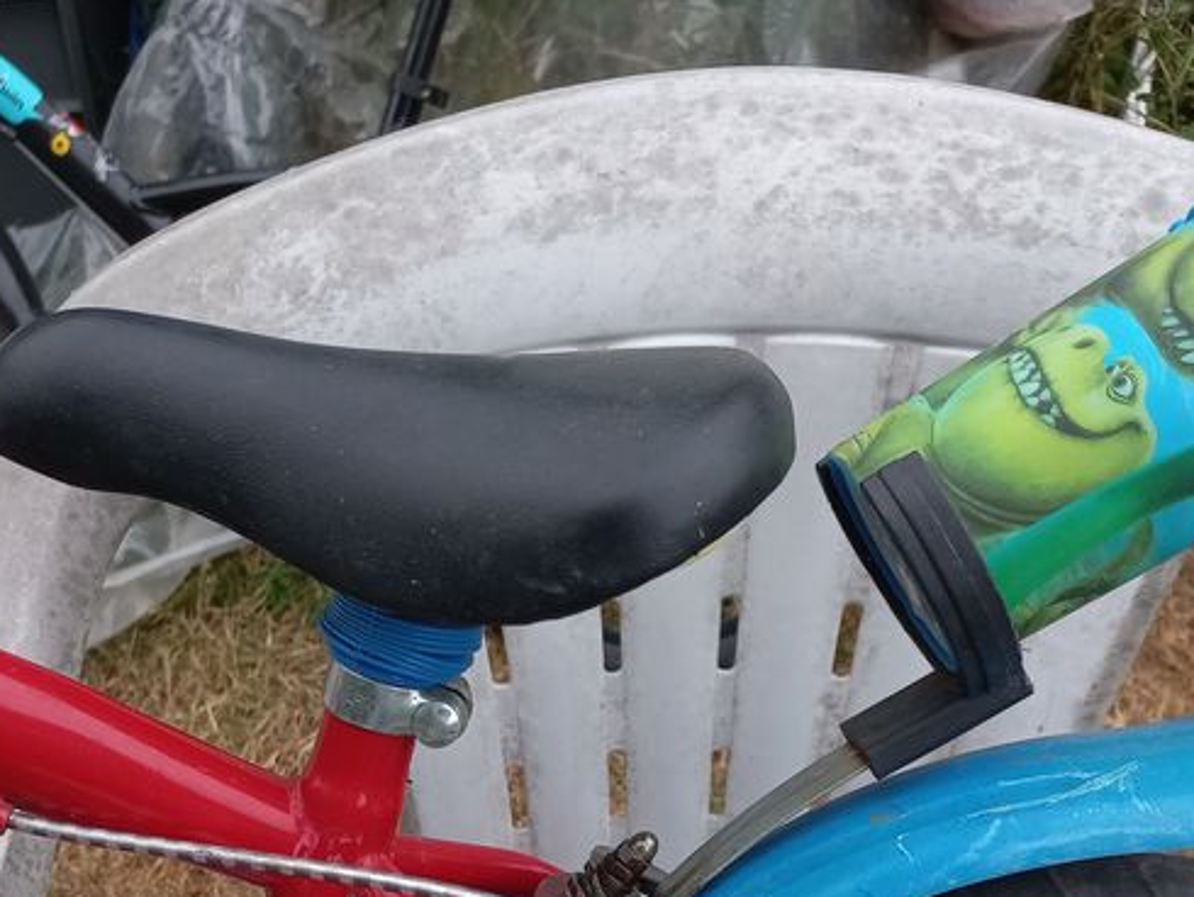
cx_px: 412
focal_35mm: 51
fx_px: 1760
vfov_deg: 27.4
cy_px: 831
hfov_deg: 37.1
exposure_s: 1/33
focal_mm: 4.6
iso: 250
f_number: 1.8
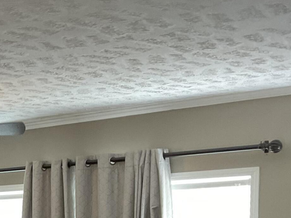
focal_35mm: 95
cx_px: -109
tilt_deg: -6.3
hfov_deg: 18.8
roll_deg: +2.2
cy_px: 334
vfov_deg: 14.4
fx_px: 799
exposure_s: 1/60
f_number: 1.8
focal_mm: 3
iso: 160
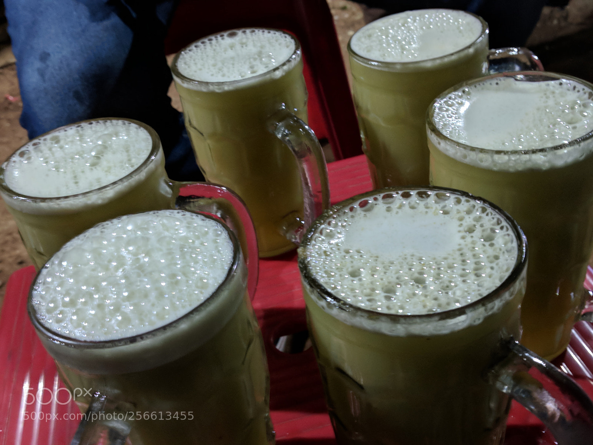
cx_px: 296
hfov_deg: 67.3
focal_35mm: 26
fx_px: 445
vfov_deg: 53.1
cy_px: 222
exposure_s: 1/12.5
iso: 1500
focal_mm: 3.81
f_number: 2.2
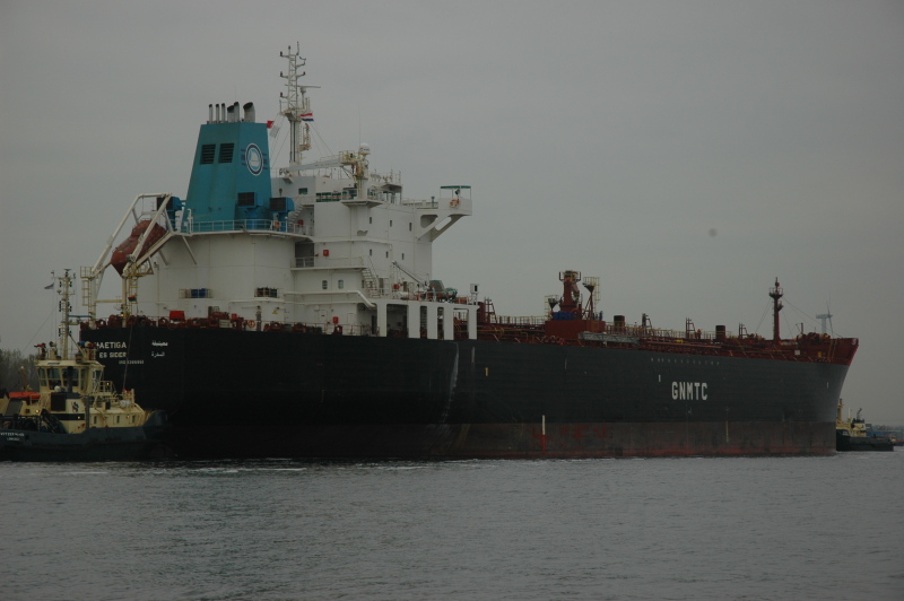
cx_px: 452
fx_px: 2333
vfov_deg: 14.7
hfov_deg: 21.9
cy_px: 300
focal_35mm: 93
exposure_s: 1/200
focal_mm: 62
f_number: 5.6
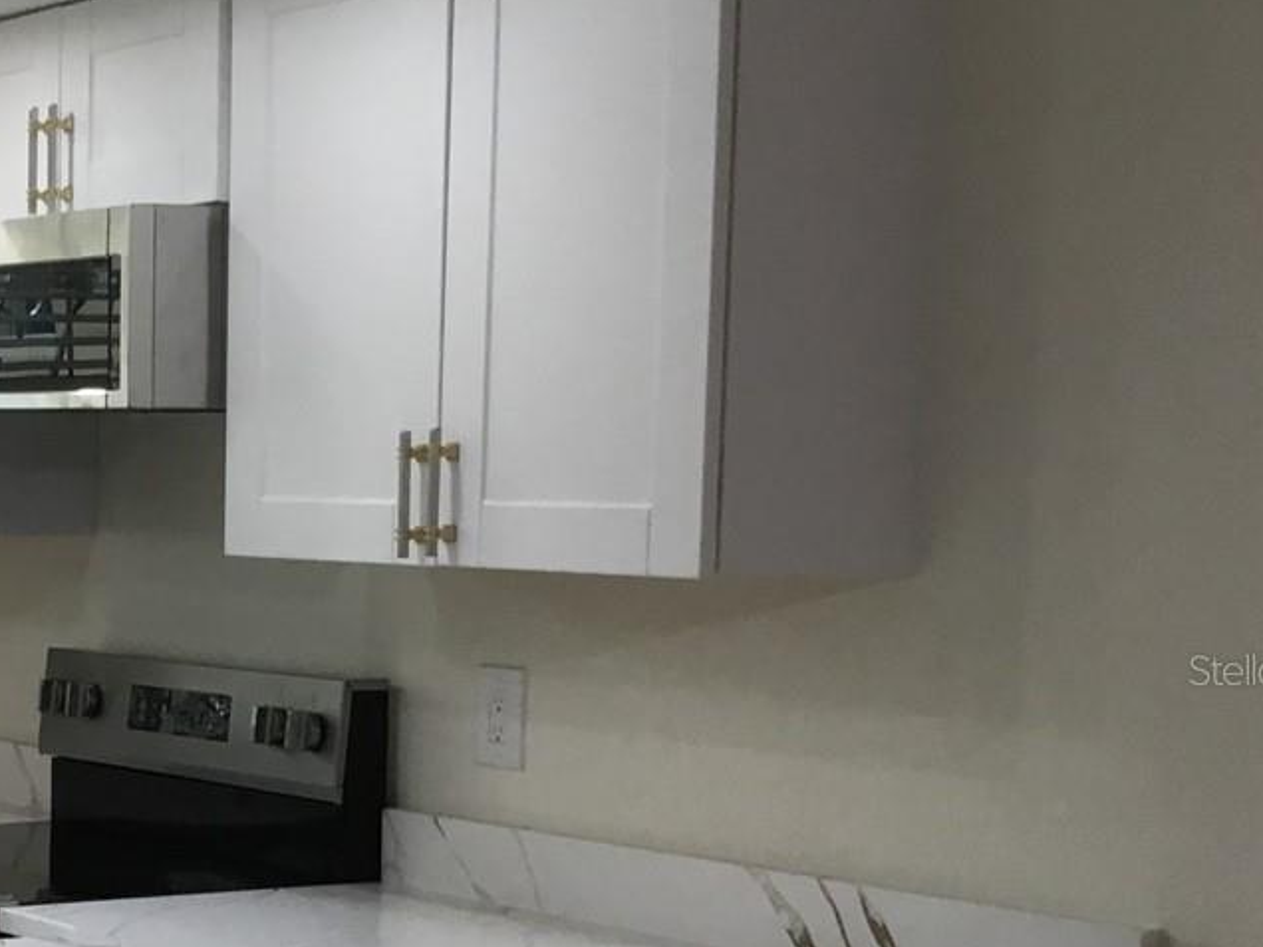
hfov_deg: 23.1
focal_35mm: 78
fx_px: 2846
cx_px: -212
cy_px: 669
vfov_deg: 18.8
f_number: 2.4
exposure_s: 1/40
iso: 32
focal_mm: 3.3
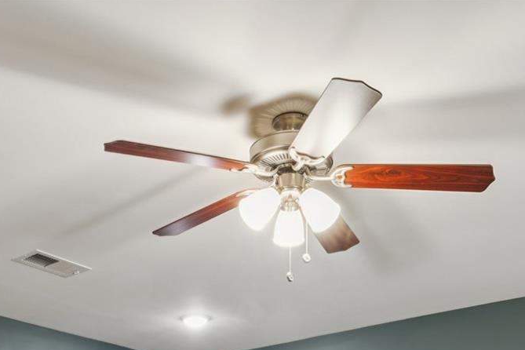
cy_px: 532
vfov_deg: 21.9
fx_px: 741
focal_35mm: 51
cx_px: 205
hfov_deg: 38.8
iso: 100
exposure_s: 3.2
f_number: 13
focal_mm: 16.6
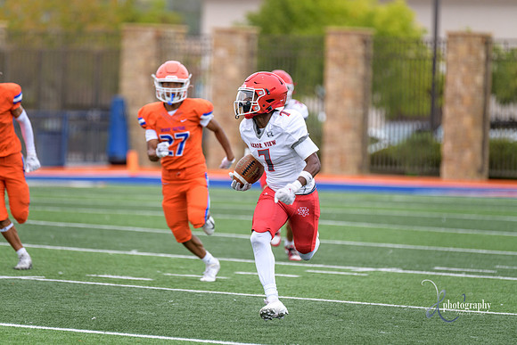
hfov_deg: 6.9
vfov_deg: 4.6
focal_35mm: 300
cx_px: 258
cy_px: 172
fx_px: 4309
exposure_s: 1/1000
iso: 360
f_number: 3.5
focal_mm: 300
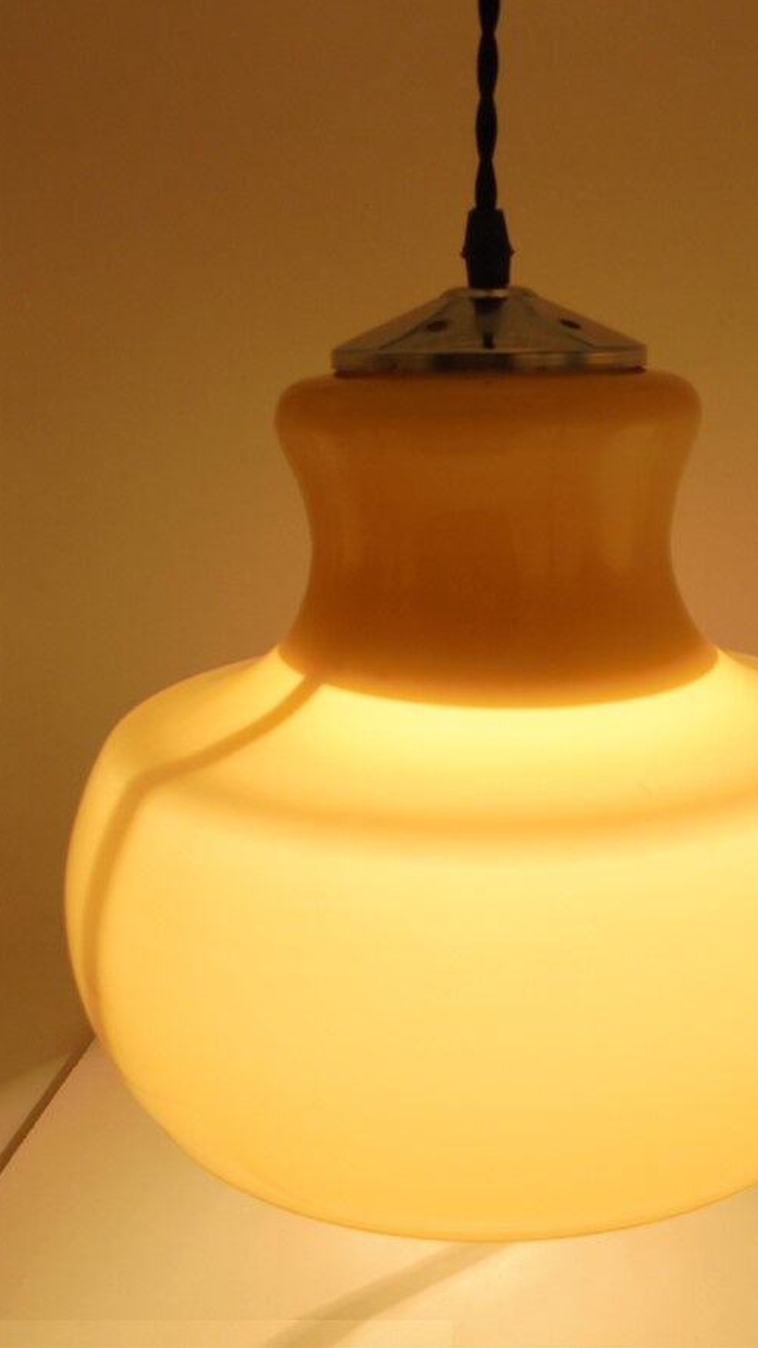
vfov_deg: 52.8
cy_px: 658
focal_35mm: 38
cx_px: 476
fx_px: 1358
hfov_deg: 31.0
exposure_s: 1/80
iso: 100
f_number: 4
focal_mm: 6.1
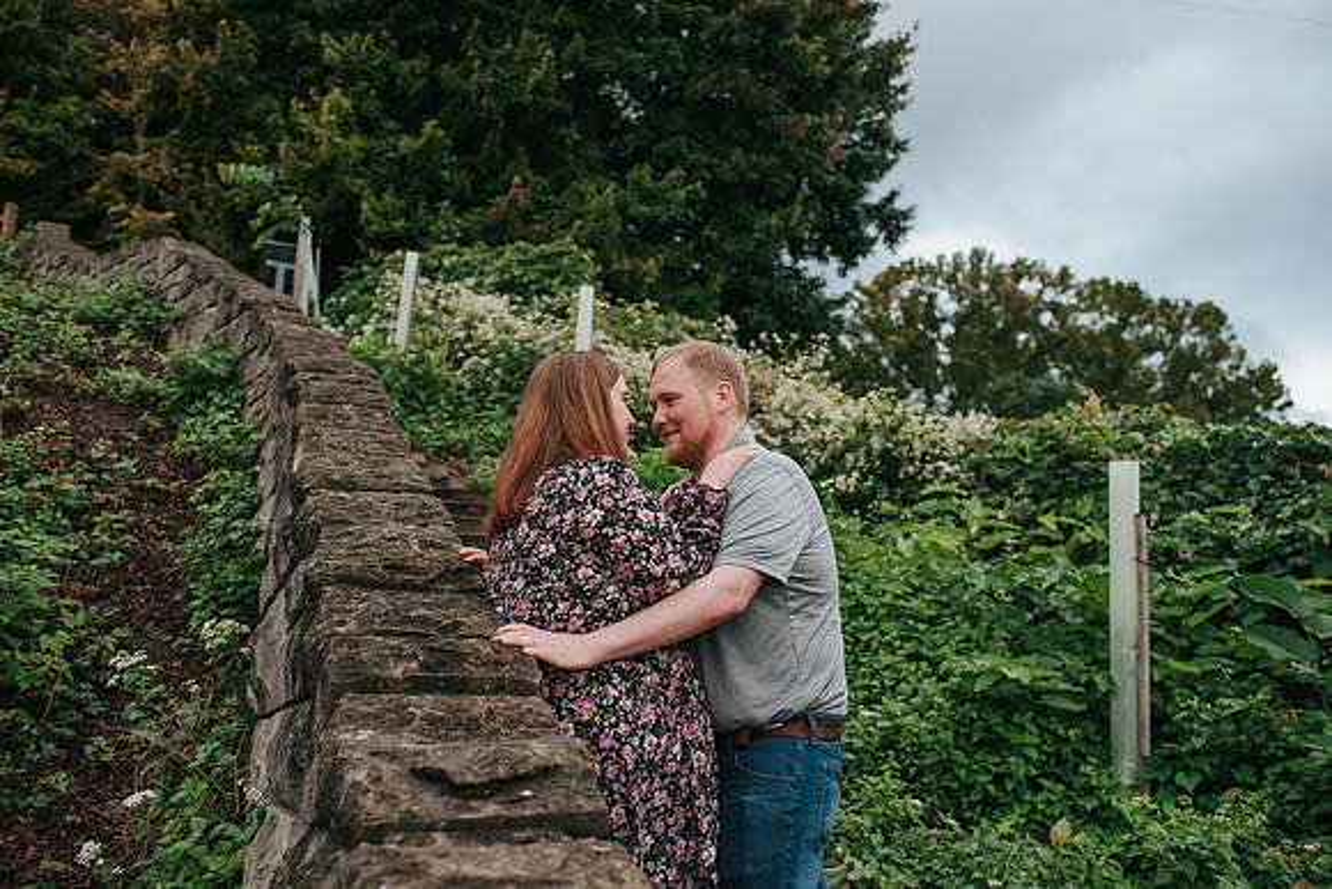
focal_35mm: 35
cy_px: 444
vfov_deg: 37.9
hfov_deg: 54.4
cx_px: 666
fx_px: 1295
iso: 1000
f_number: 3.2
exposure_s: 1/800
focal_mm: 35
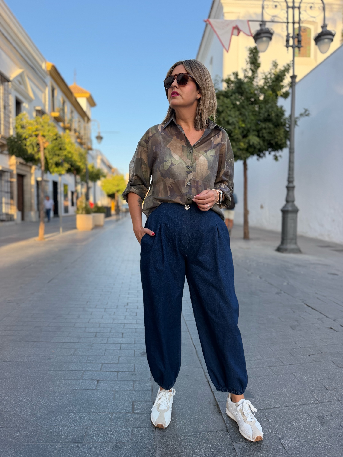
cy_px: 228
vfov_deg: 71.6
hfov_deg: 56.8
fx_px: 317
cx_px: 172
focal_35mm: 24
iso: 100
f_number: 1.78
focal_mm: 6.76
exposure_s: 1/967
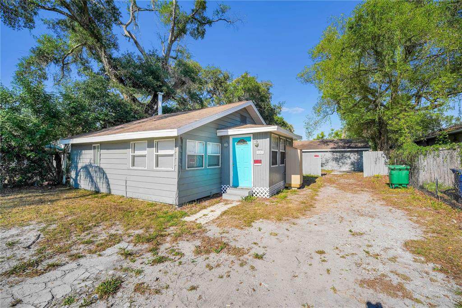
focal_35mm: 14
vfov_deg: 81.2
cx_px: 231
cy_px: 154
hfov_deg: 104.3
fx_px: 180
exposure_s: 1/320
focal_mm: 14
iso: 100
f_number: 7.1
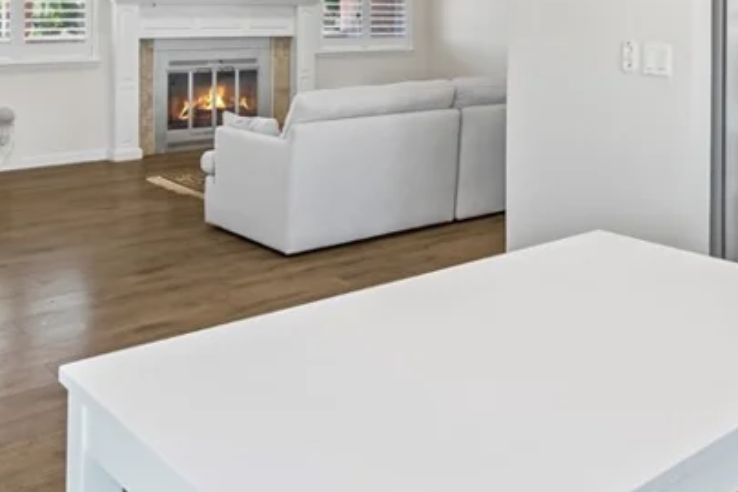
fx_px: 881
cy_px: 12
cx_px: 481
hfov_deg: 44.9
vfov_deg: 29.3
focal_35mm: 43
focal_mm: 17
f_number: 8
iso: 400
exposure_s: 1/2
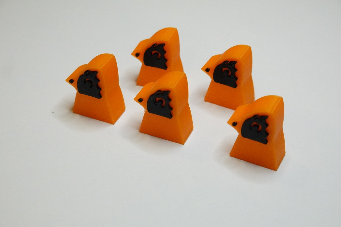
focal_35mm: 66
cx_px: 170
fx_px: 625
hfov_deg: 30.5
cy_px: 114
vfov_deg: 20.6
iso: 4000
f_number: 5
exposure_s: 1/1000
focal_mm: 24.35
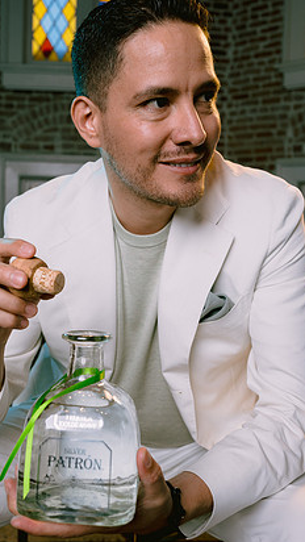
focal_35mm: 40
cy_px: 264
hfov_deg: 29.7
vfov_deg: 50.5
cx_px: 122
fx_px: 575
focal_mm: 35
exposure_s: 1/160
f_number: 5.6
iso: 200
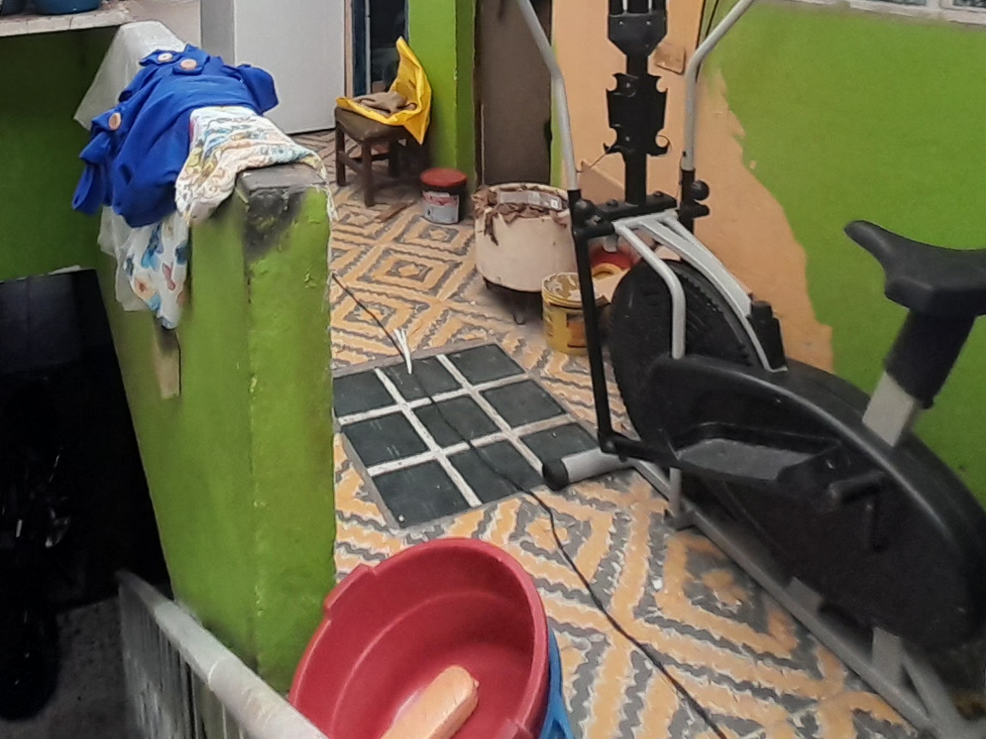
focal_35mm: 29
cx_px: 336
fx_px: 826
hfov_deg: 60.3
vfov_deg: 41.3
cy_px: -16
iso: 40
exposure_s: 1/60
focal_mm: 1.13
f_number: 2.2
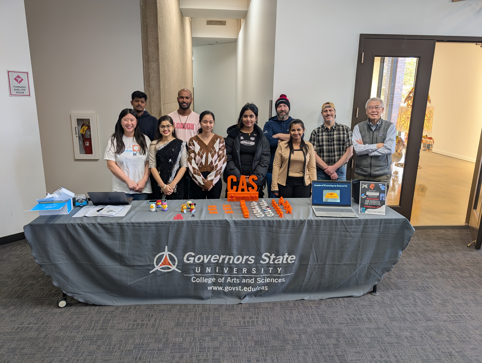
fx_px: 335
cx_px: 241
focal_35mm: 24
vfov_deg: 56.9
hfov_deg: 71.5
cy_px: 182
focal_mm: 6.9
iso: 64
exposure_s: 1/24
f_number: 1.68
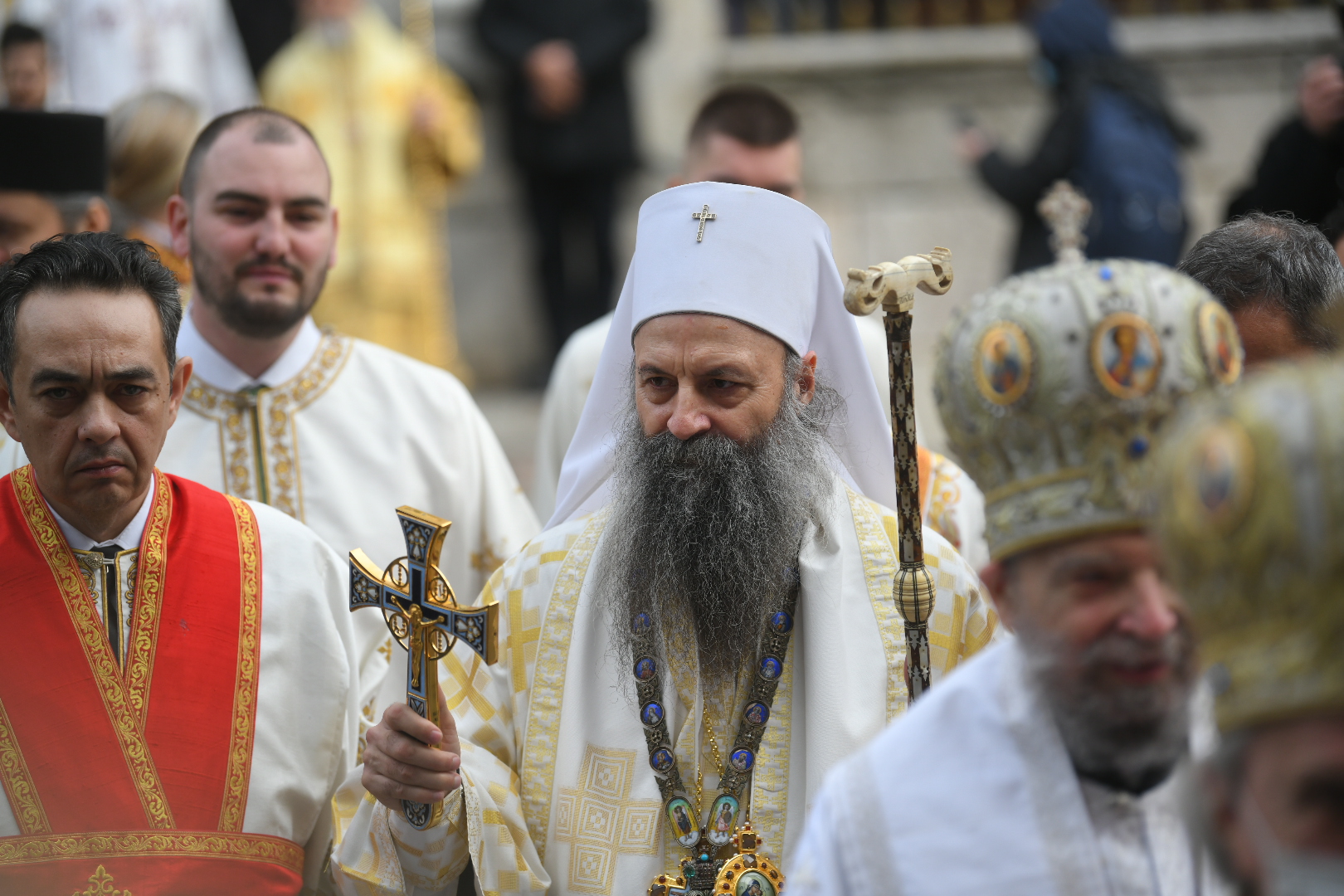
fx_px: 5600
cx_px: 672
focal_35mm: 150
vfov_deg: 9.1
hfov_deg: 13.7
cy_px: 448
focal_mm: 150
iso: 400
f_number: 2.8
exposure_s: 1/2000
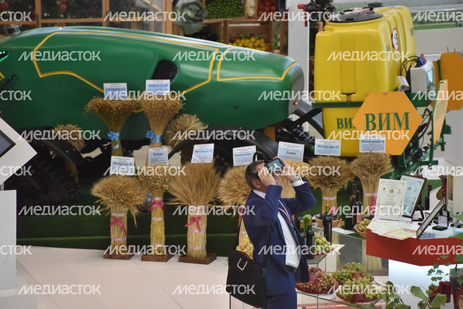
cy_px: 154
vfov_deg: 6.0
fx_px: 2959
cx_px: 232
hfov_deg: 8.9
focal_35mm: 230
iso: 3200
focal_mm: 230
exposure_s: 1/500
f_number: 5.6
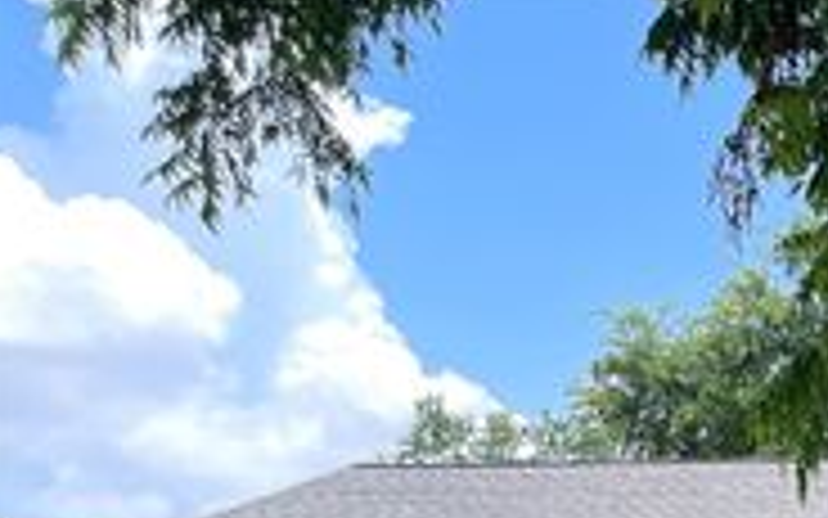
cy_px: 822
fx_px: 1625
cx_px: 1102
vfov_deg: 16.2
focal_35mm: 72
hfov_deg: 24.6
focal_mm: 5.1
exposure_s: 1/649
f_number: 1.6
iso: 32
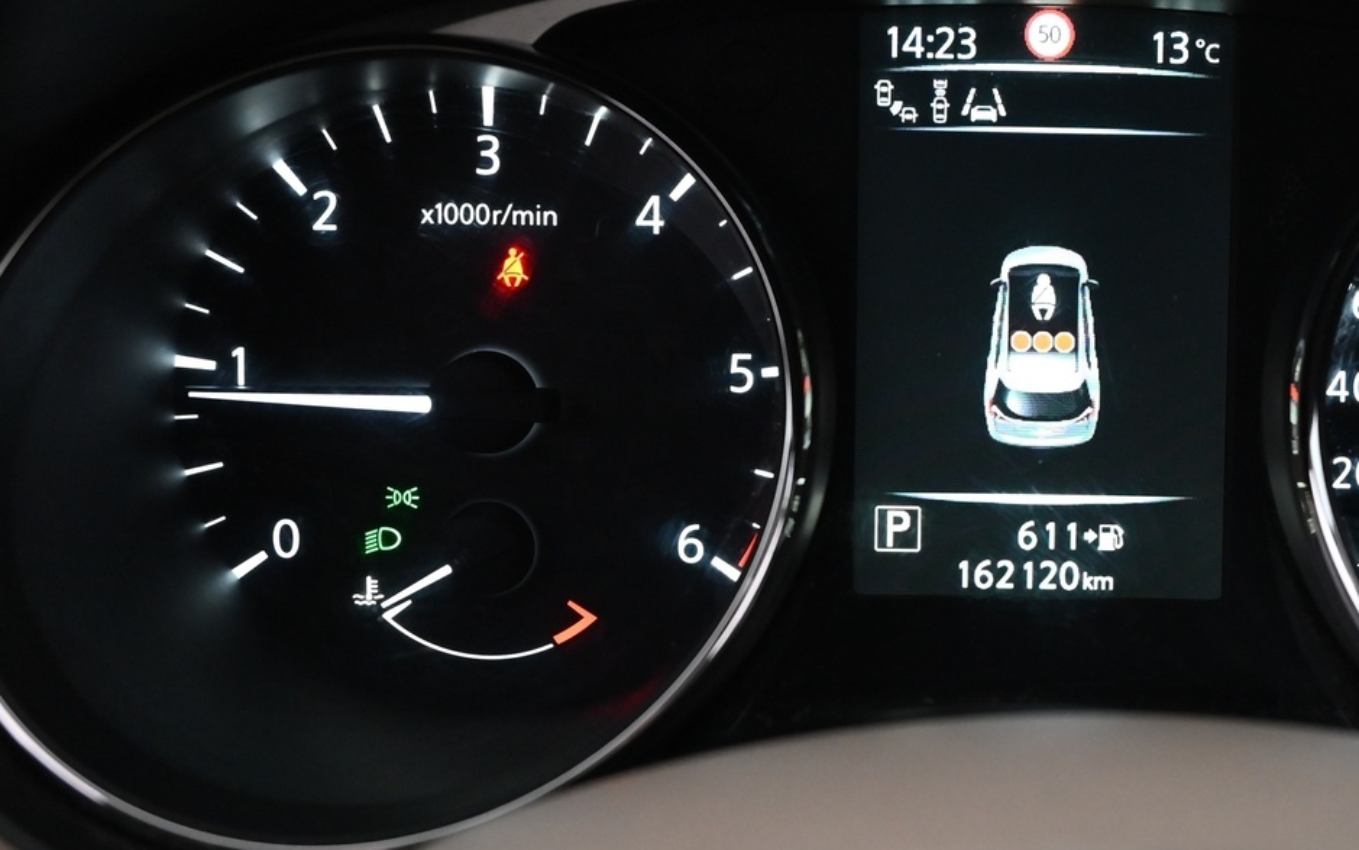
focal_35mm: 52
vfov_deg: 24.9
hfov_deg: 38.0
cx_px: 1009
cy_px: 418
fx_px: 1922
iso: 3200
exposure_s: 1/80
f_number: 4.5
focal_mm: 29.5
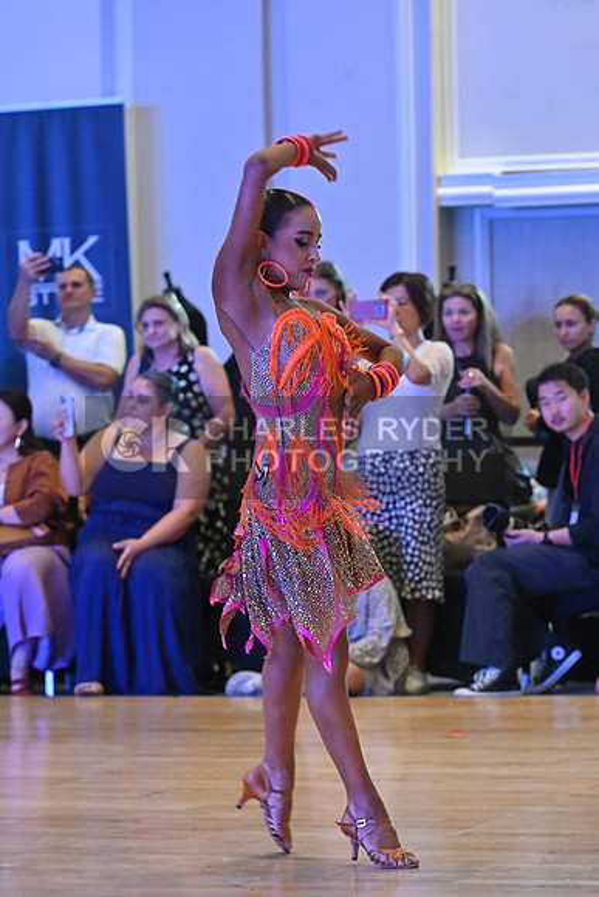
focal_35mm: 150
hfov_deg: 9.2
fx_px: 3741
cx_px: 300
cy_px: 448
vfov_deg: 13.7
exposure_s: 1/400
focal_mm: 150
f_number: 7.1
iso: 10000
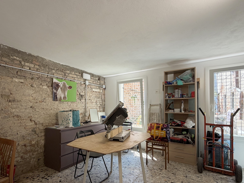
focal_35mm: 20
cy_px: 105
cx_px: 100
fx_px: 141
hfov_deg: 80.9
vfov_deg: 65.6
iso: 50
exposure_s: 1/121
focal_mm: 2.22
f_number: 2.2
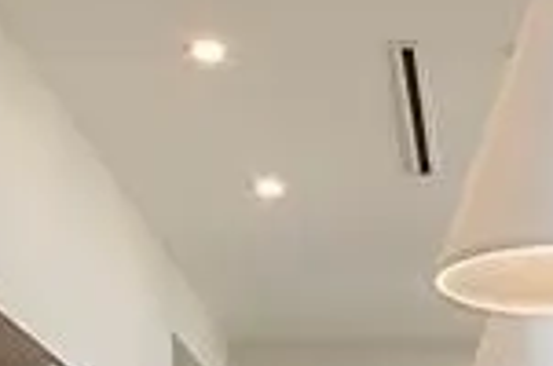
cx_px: 505
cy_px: 732
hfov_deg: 19.7
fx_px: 1564
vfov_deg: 11.9
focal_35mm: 102
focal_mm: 10
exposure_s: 1/10
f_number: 8
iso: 100
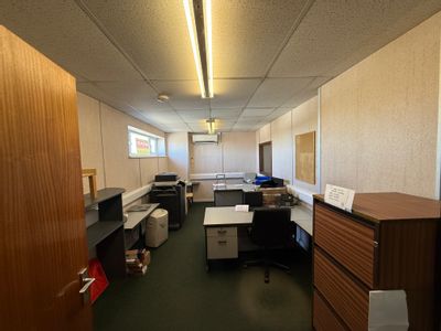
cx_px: 220
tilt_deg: -3.0
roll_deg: +1.5
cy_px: 166
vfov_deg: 85.7
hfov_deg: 102.1
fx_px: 178
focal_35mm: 14
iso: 250
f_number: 2.2
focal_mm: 2.22
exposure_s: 1/100
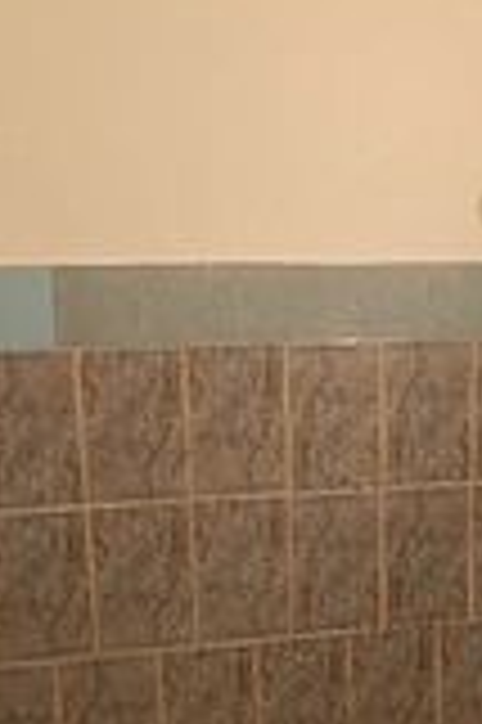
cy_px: 630
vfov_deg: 31.1
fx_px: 1248
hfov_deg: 21.7
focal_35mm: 62
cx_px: 347
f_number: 1.88
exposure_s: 1/50.3
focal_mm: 5.59
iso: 369
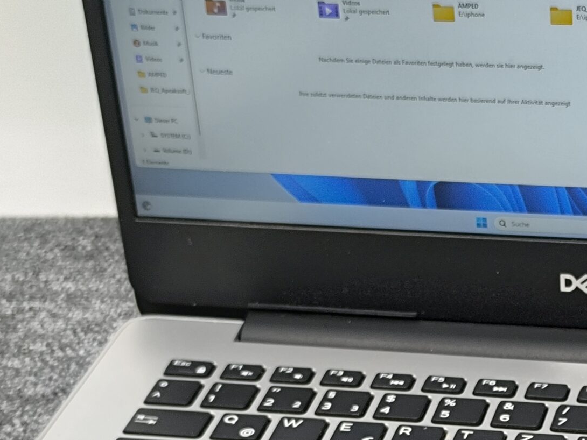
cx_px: 530
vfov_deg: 13.4
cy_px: 513
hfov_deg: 17.9
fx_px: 1832
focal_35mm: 108
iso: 250
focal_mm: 6.14
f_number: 1.65
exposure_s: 1/100
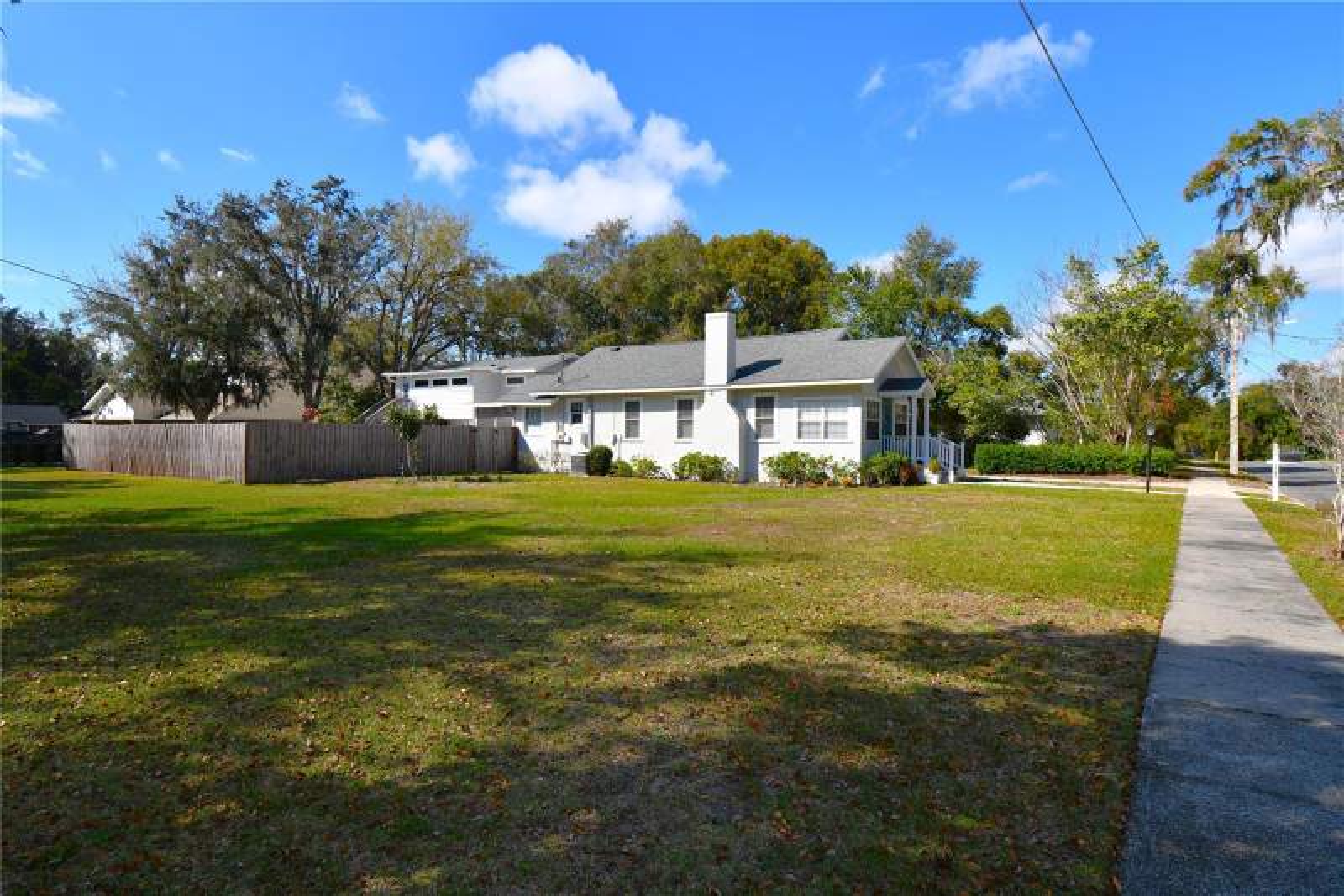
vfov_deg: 64.5
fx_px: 709
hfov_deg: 86.9
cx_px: 672
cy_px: 448
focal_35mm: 19
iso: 100
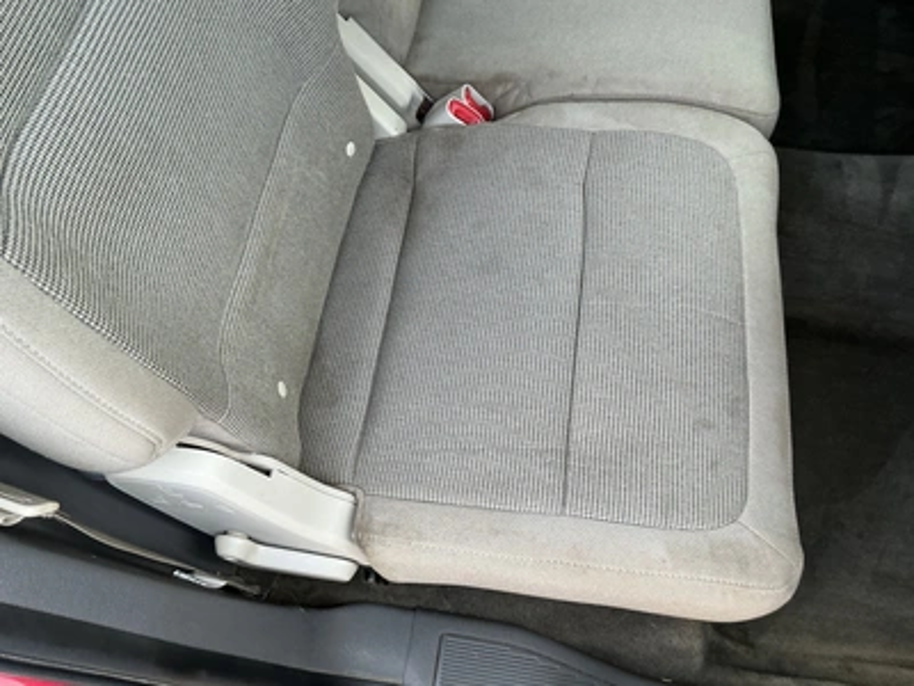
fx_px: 739
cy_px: 343
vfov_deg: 49.7
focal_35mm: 28
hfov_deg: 63.4
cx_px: 457
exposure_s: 1/122
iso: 64
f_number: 1.8
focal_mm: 3
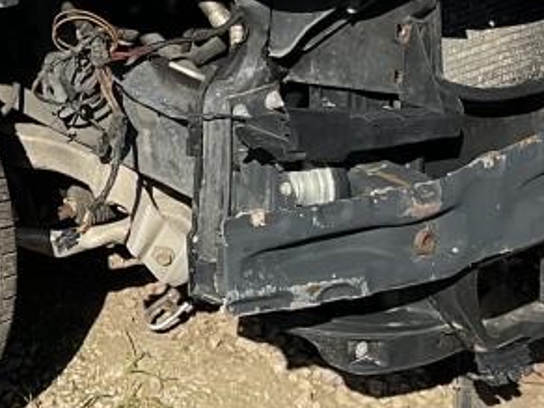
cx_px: -127
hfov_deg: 14.9
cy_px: -125
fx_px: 1996
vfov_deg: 11.4
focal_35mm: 127
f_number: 1.8
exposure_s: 1/1730
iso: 16
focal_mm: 3
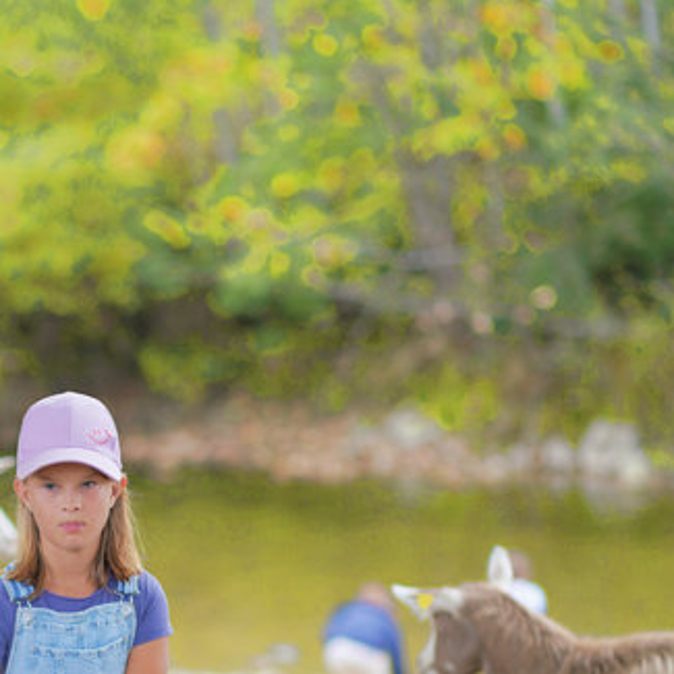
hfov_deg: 8.7
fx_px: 4406
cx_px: 75
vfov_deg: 8.7
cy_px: 597
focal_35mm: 200
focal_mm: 85
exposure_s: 1/400
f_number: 2.2
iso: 100
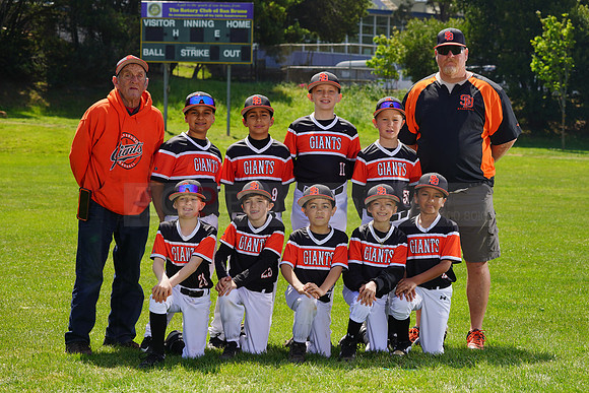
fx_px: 1718
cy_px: 196
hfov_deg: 19.5
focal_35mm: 105
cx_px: 294
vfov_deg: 13.0
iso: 100
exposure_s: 1/250
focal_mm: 105
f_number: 8
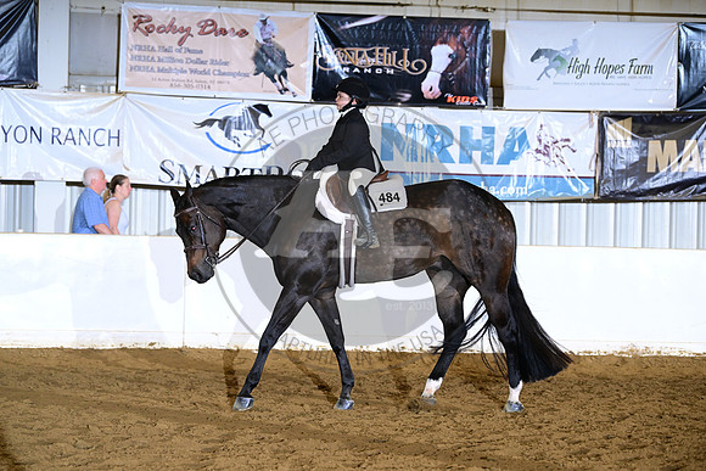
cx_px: 353
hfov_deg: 15.8
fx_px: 2550
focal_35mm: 130
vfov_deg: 10.6
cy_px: 236
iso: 2500
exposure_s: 1/200
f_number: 4
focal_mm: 130
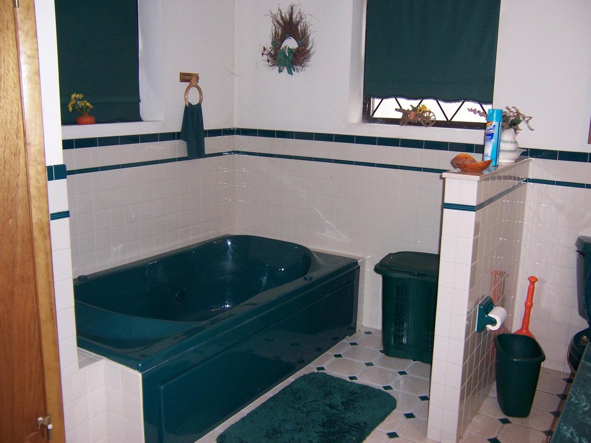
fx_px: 563
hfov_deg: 55.4
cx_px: 296
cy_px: 222
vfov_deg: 42.9
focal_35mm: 33
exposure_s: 1/60
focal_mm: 5.5
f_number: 2.8
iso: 140
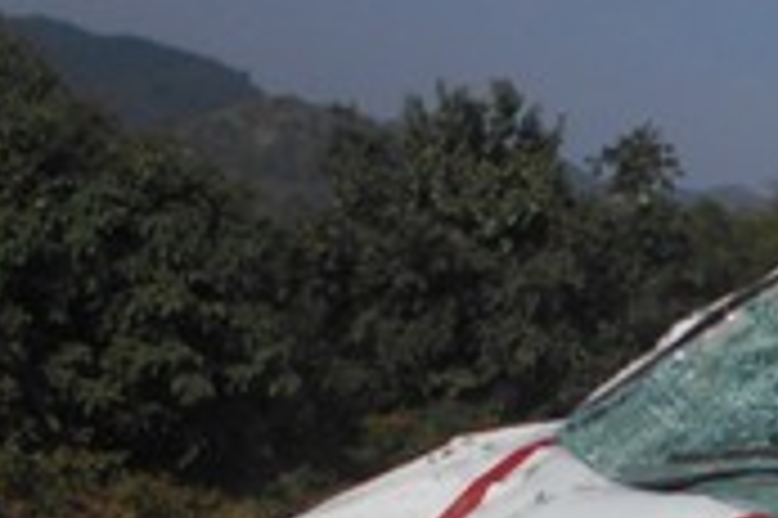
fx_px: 2159
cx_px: 1232
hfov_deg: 17.8
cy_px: 901
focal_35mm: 100
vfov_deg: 12.6
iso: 80
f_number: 8
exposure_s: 1/400
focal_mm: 4.6
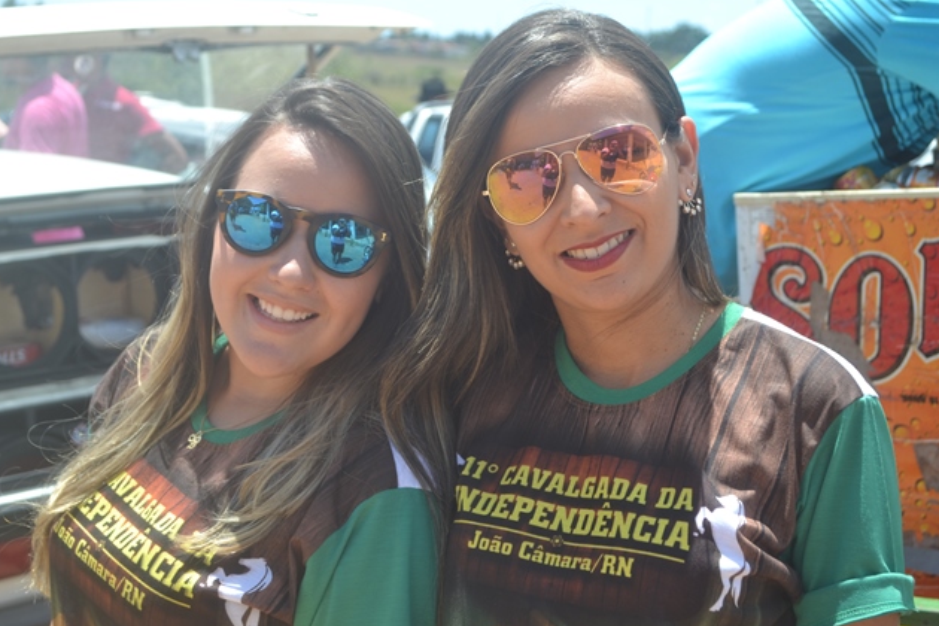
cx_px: 472
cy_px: 317
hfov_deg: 32.9
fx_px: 1591
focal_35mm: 61
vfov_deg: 22.3
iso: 100
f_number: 7.1
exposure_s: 1/200
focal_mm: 40
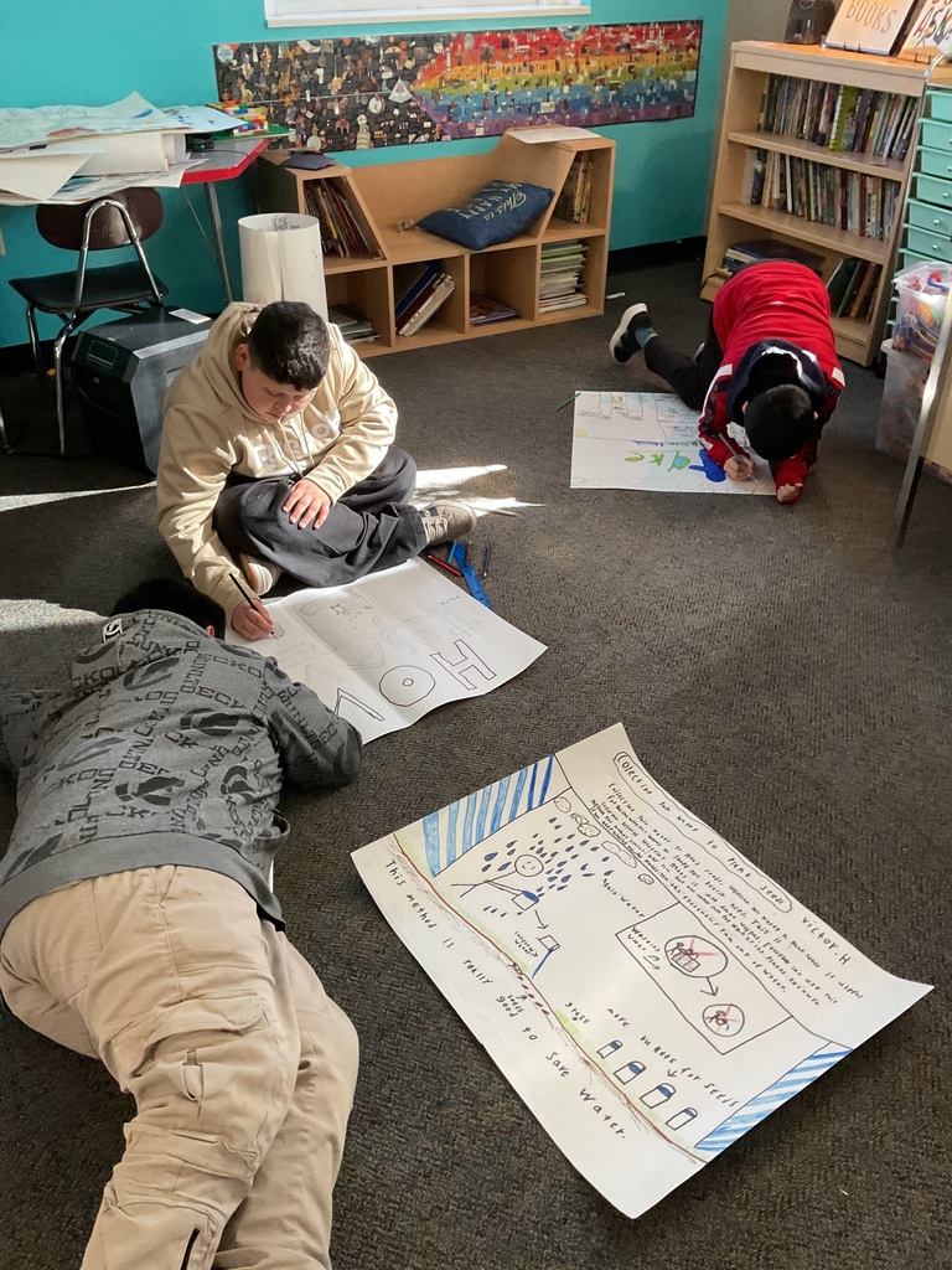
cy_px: 635
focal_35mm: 29
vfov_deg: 61.7
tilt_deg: -34.2
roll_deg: -1.2
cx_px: 476
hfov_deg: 48.2
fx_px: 1063
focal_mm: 3
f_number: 1.8
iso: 160
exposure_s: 1/60
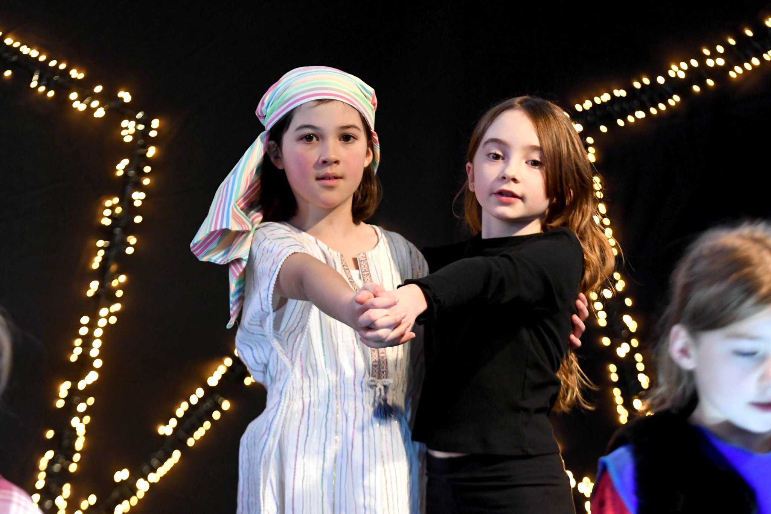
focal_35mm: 165
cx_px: 386
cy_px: 257
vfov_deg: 8.3
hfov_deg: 12.5
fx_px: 3533
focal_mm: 110
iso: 2500
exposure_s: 1/125
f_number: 4.5
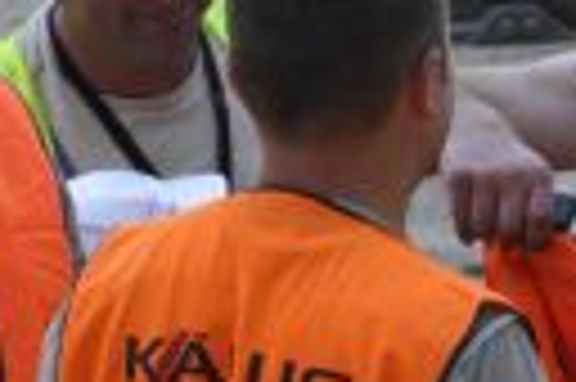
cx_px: 1179
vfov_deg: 2.0
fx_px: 10994
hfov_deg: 3.0
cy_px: 128
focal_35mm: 688
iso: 500
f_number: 5.6
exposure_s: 1/250
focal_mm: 92
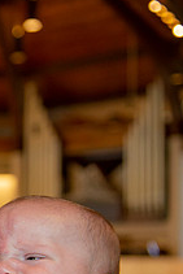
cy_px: 242
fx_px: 875
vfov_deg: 17.5
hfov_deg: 10.7
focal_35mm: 115
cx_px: -205
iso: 1000
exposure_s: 1/100
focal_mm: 36
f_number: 3.2
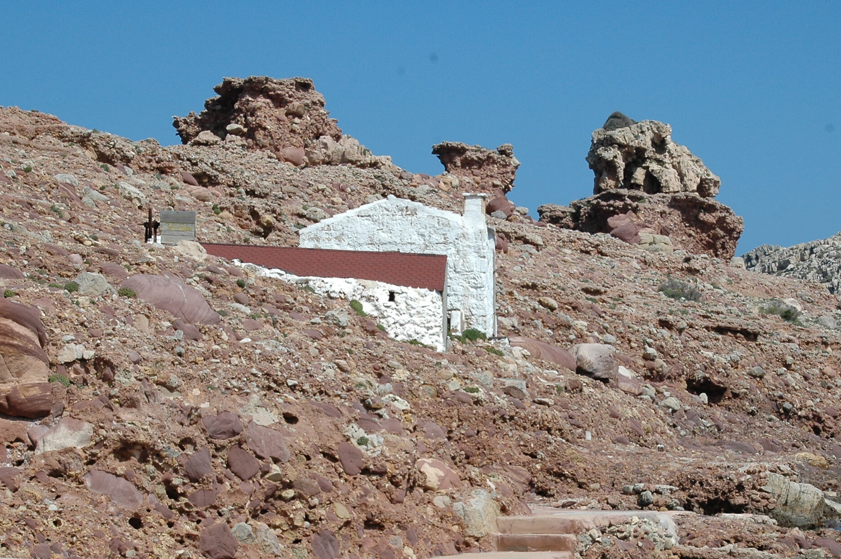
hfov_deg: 20.6
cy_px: 370
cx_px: 461
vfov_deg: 13.8
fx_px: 2311
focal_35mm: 99
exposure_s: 1/500
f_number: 11
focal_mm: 48
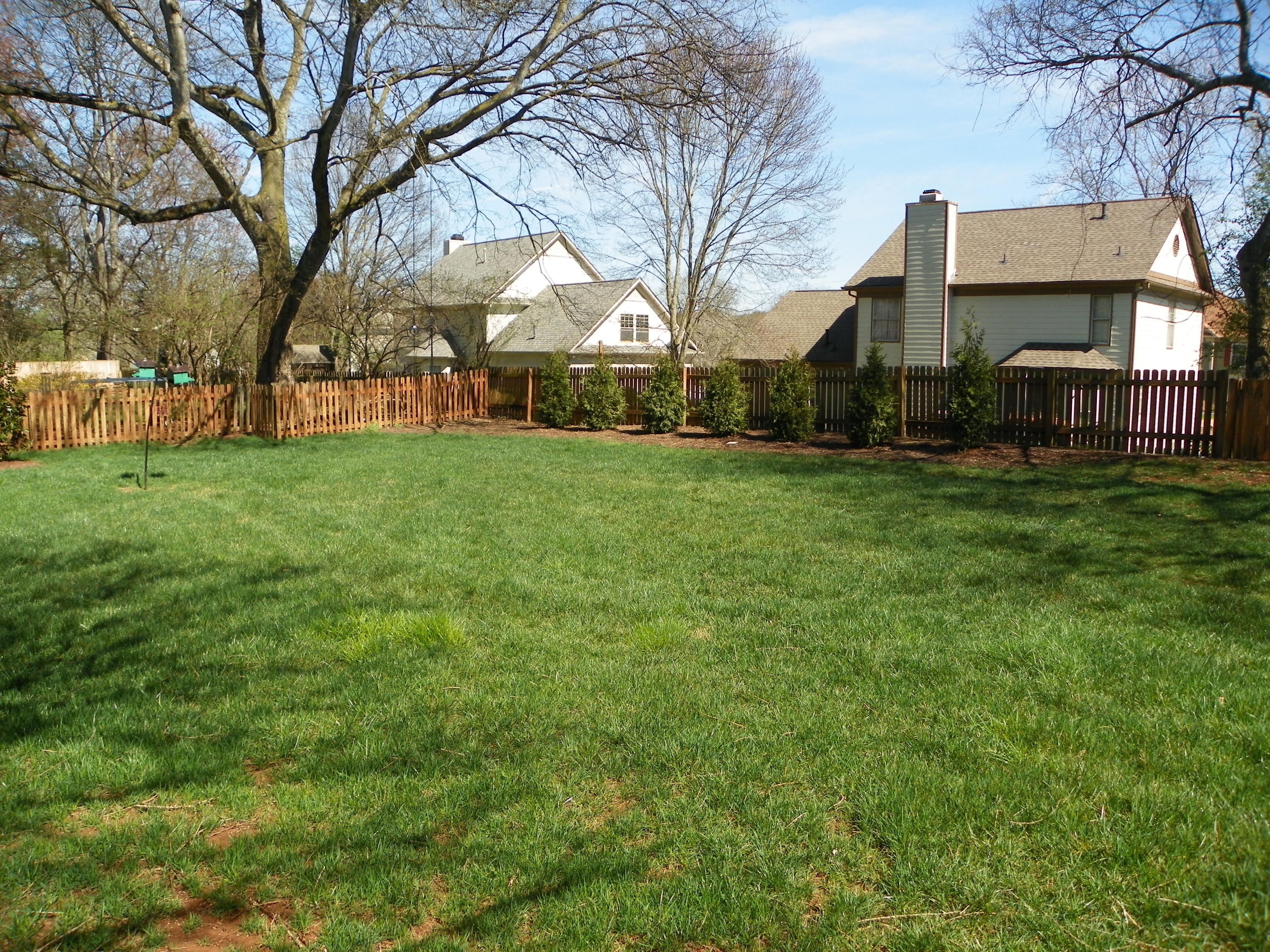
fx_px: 954
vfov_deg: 53.1
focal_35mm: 26
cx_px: 635
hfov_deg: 67.3
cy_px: 476
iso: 64
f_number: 2.8
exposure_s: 1/640
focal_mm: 4.6
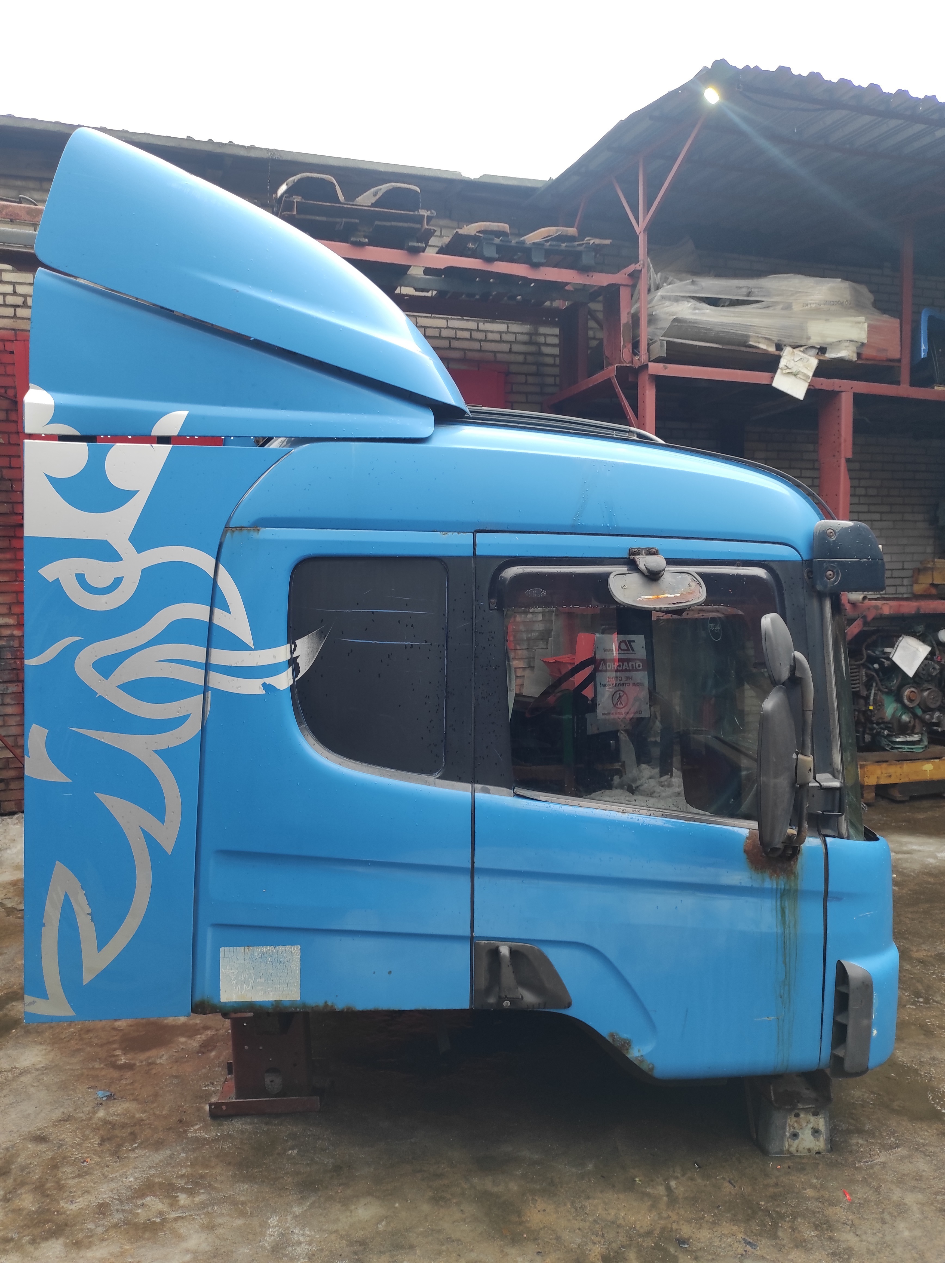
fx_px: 911
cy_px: 632
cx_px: 472
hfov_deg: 54.8
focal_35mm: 25
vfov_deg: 69.4
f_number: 1.89
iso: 100
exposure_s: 1/100
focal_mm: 5.43
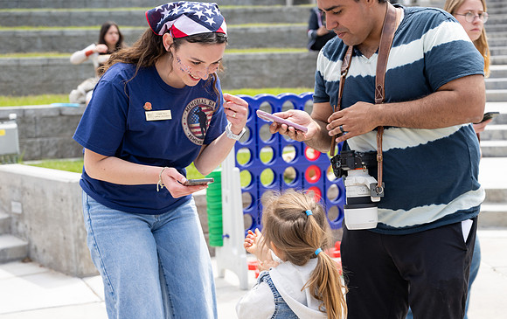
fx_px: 881
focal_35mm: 64
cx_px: 288
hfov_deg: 32.0
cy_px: 192
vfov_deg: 20.5
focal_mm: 55
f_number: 4
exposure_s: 1/400
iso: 125
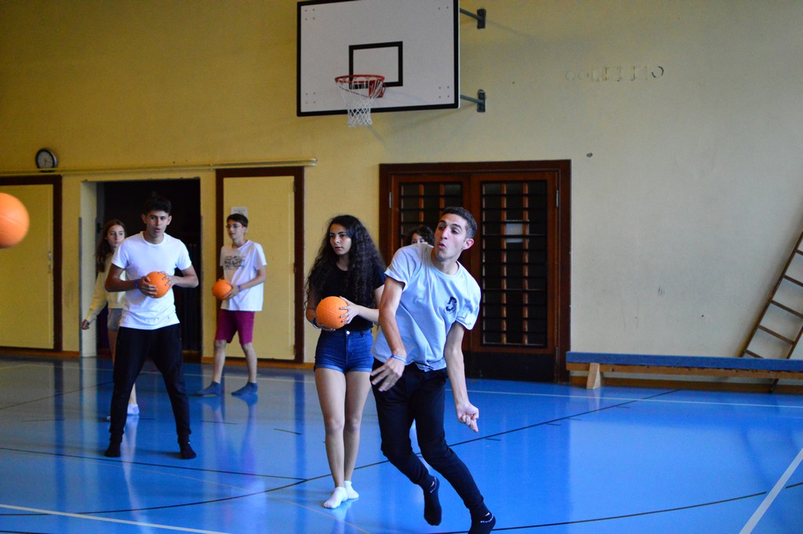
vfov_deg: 25.7
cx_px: 402
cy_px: 267
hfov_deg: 37.9
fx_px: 1170
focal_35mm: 52
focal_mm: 35
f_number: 1.8
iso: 3200
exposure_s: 1/1000
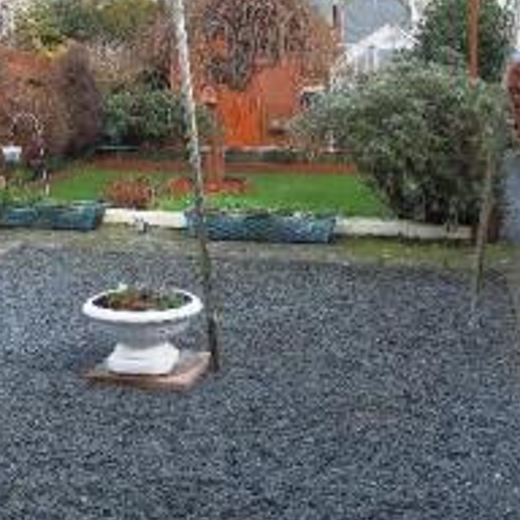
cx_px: 191
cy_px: 207
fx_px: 1003
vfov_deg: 29.0
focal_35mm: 59
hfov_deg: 28.9
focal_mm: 4
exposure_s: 1/125
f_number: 3.4
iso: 80
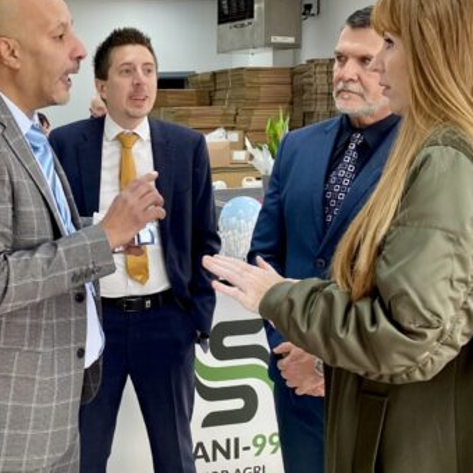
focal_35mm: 54
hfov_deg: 31.1
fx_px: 835
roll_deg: +0.9
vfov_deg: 31.6
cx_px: 121
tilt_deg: -8.6
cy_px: 246
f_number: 1.8
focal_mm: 4.25
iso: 100
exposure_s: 1/121
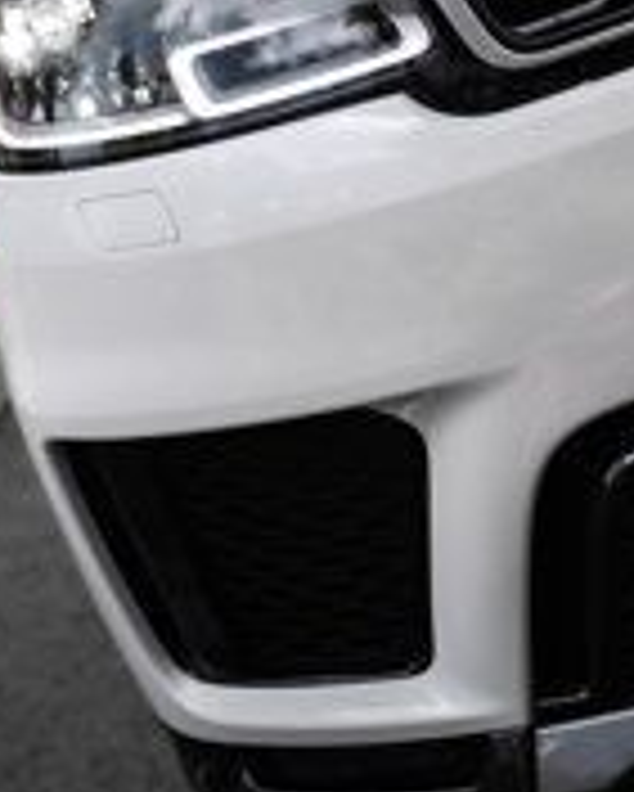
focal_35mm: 116
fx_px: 2718
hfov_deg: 13.3
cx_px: 225
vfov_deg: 16.5
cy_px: 200
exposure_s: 1/1600
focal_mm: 34
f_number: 3.5
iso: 500
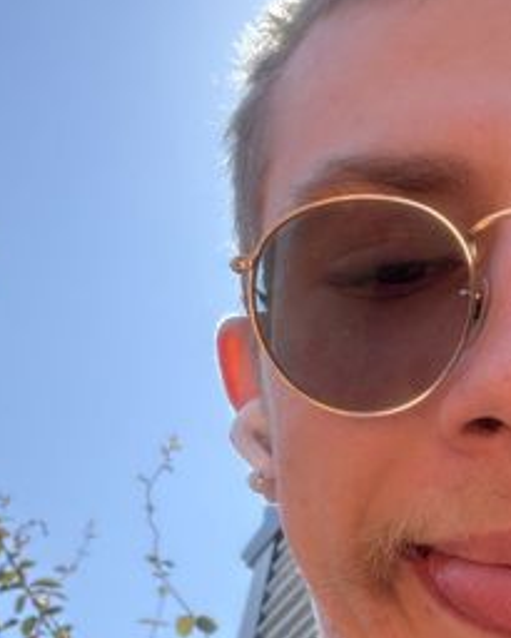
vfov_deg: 28.3
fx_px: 1266
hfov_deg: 22.4
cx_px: 439
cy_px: 353
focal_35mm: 67
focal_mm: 2.69
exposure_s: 1/268
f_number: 1.9
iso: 25
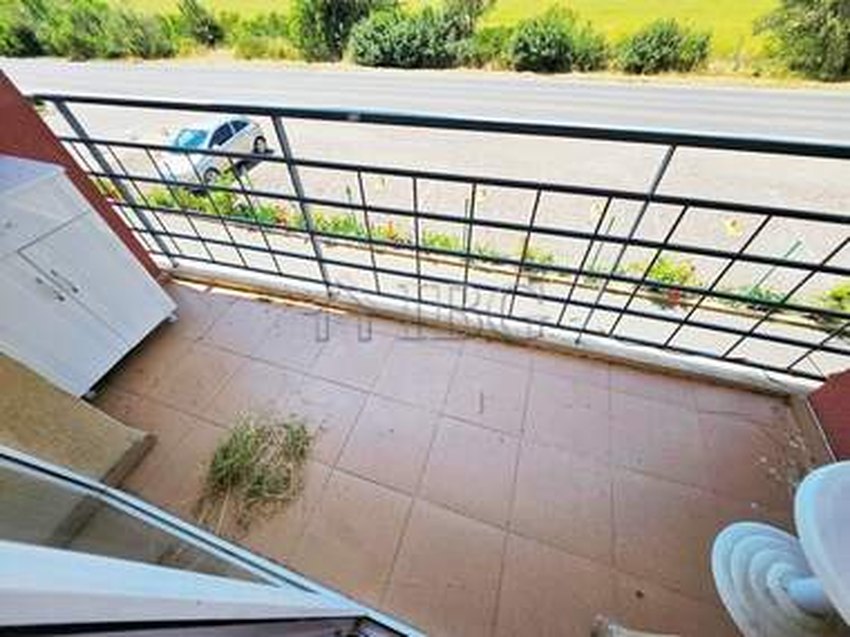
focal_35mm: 13
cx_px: 425
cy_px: 318
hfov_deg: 106.2
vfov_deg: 89.9
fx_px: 319
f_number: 2.2
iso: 32
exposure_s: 1/779
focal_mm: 1.7
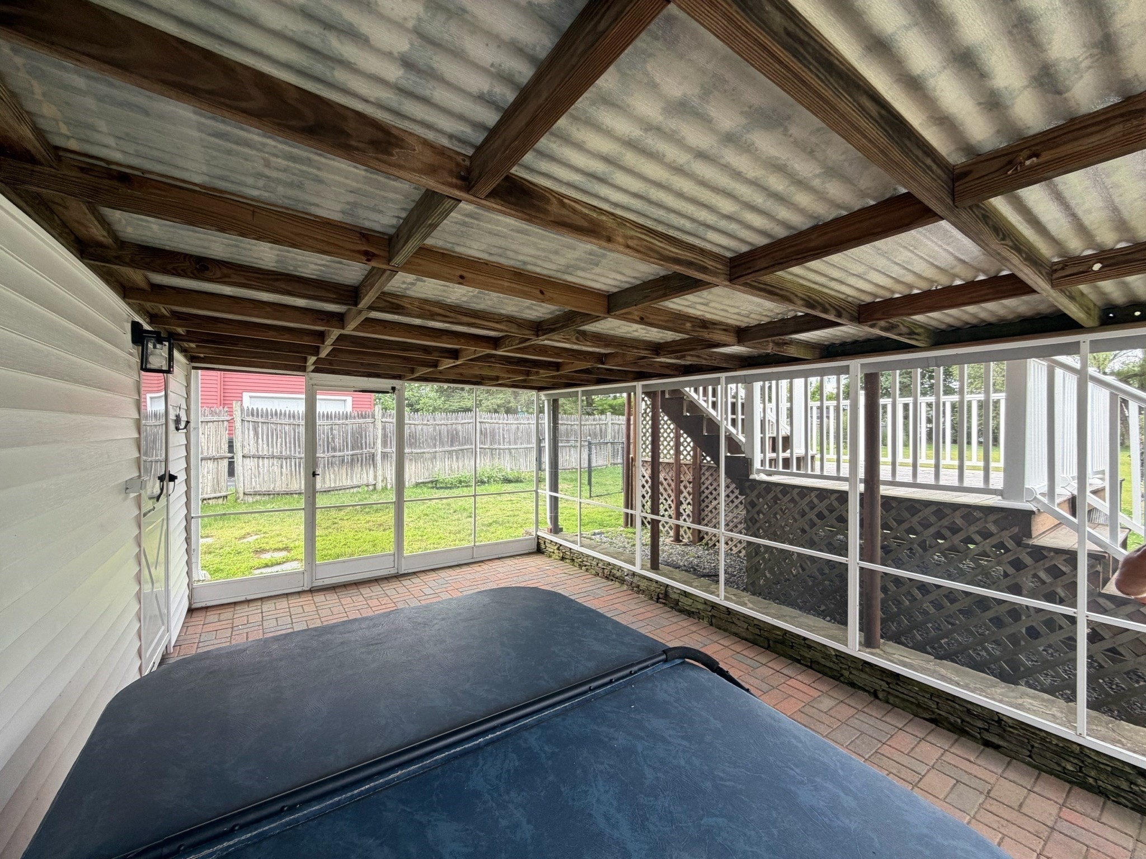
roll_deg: +0.1
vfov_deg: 85.7
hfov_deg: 102.1
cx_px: 573
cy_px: 430
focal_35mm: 14
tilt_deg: -0.2
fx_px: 463
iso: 80
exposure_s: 1/121
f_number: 2.2
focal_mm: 2.22
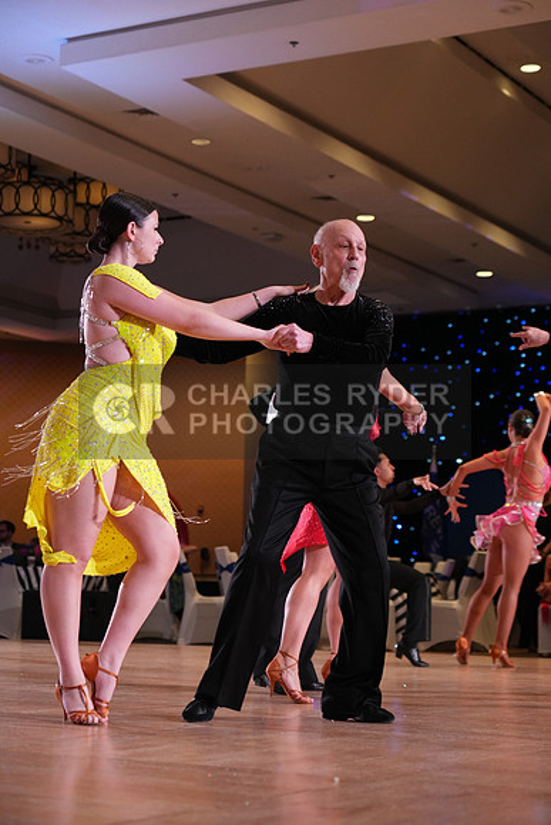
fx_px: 1560
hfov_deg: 20.0
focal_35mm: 68
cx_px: 276
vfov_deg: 29.6
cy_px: 412
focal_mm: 68
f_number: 4
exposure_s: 1/500
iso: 2500
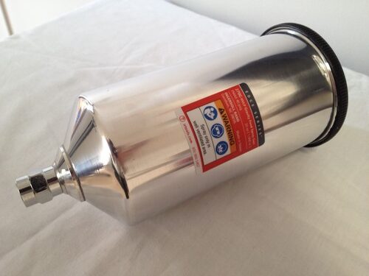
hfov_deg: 52.6
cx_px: 184
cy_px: 138
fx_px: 373
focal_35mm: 35
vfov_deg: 40.7
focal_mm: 4.28
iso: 80
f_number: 2.4
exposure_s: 1/20
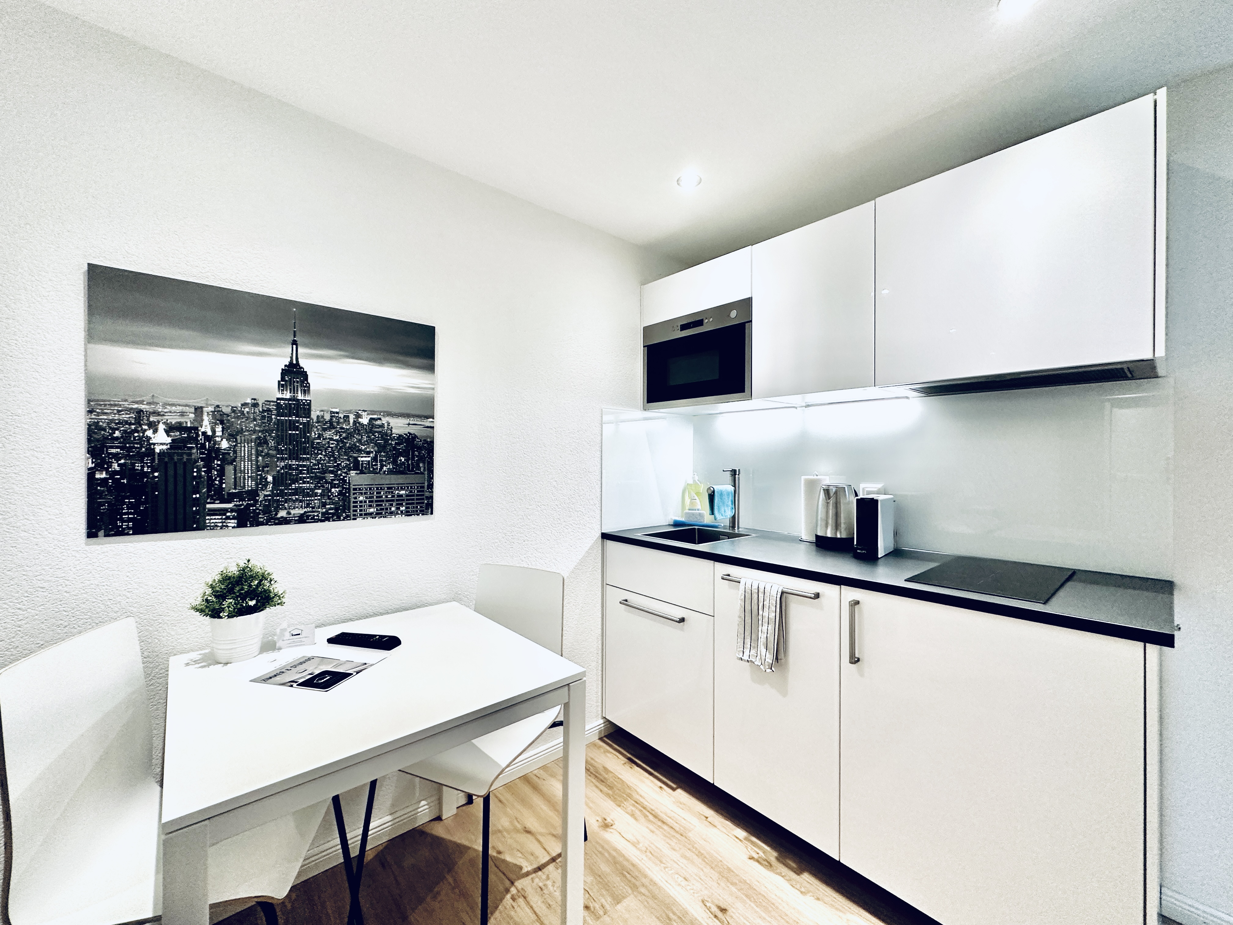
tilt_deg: -1.2
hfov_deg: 102.1
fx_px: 499
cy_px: 462
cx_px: 616
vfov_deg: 85.7
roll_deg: -0.6
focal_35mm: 14
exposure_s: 1/100
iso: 200
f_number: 2.2
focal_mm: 2.22
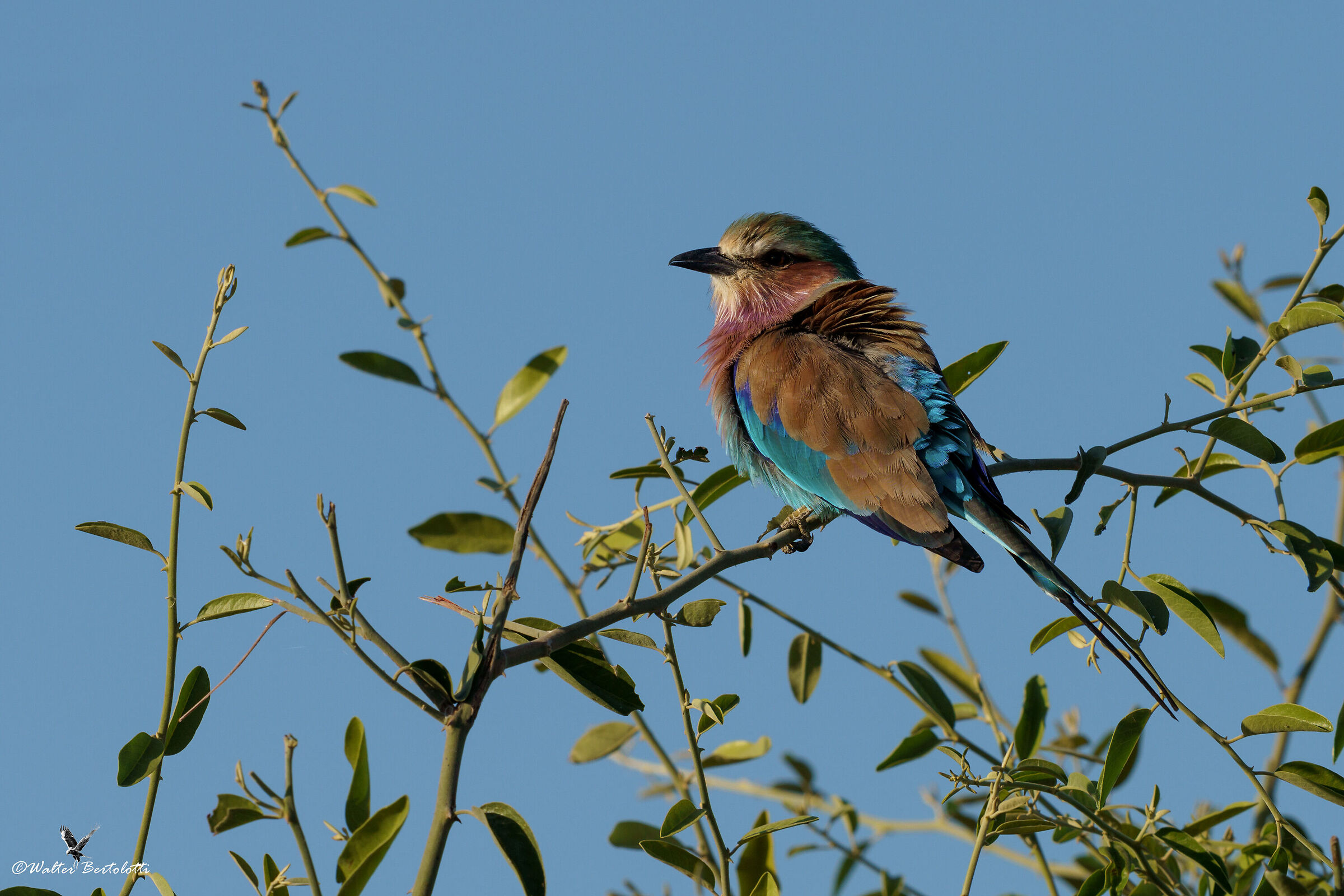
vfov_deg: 3.4
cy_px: 448
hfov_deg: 5.2
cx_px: 672
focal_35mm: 400
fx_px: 14932
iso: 100
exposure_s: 1/640
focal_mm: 400
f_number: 6.3
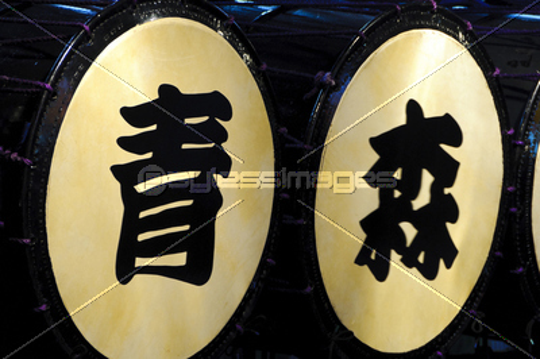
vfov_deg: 4.6
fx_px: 4496
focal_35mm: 300
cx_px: 270
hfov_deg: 6.9
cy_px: 180
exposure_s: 1/15
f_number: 5.6
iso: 720
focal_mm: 200
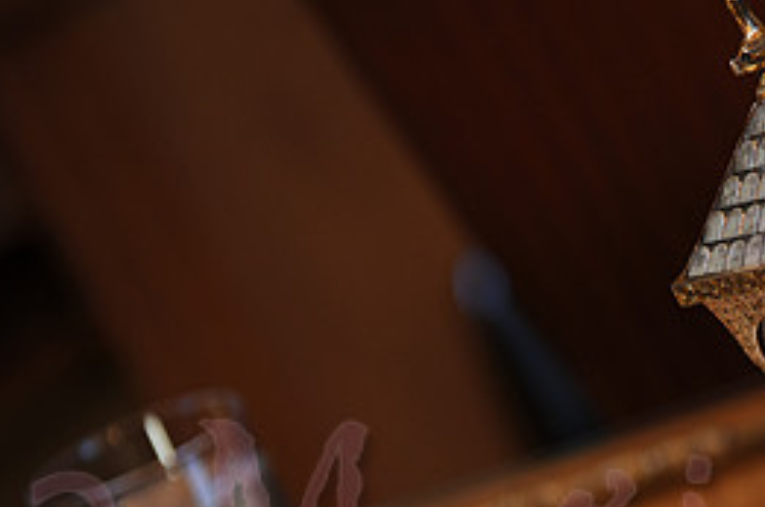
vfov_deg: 9.9
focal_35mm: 138
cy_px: 331
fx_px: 2927
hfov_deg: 14.5
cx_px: 838
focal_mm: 62
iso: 500
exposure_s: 1/100
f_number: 3.5
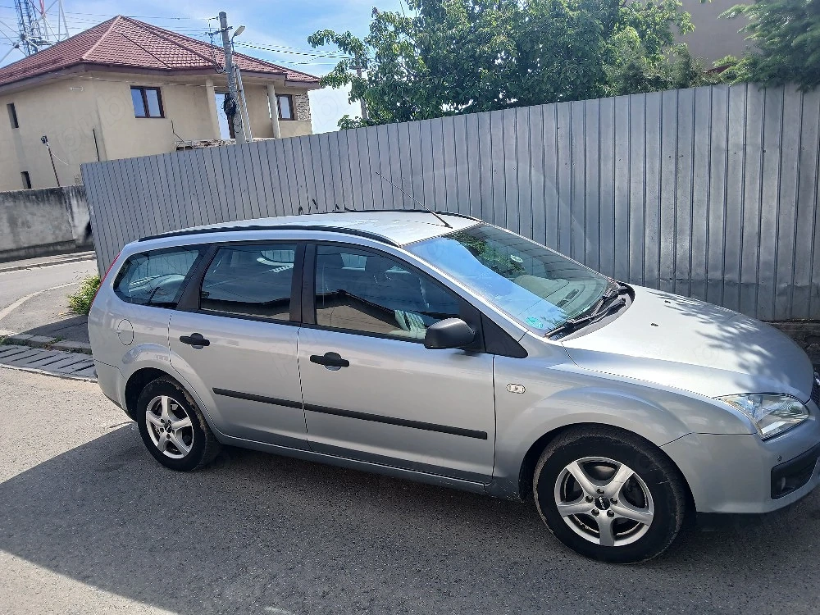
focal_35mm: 26
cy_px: 308
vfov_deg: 53.1
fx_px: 616
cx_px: 410
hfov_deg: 67.3
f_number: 1.8
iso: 20
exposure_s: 1/385
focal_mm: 3.98
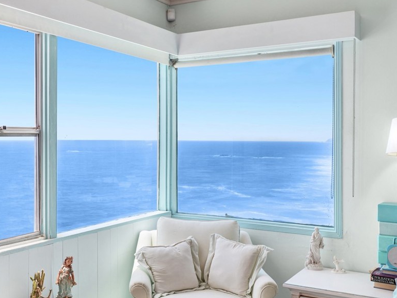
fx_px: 482
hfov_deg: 44.5
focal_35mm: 42
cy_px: 136
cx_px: 158
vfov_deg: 34.3
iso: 160
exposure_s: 1/60
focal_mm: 33
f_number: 9
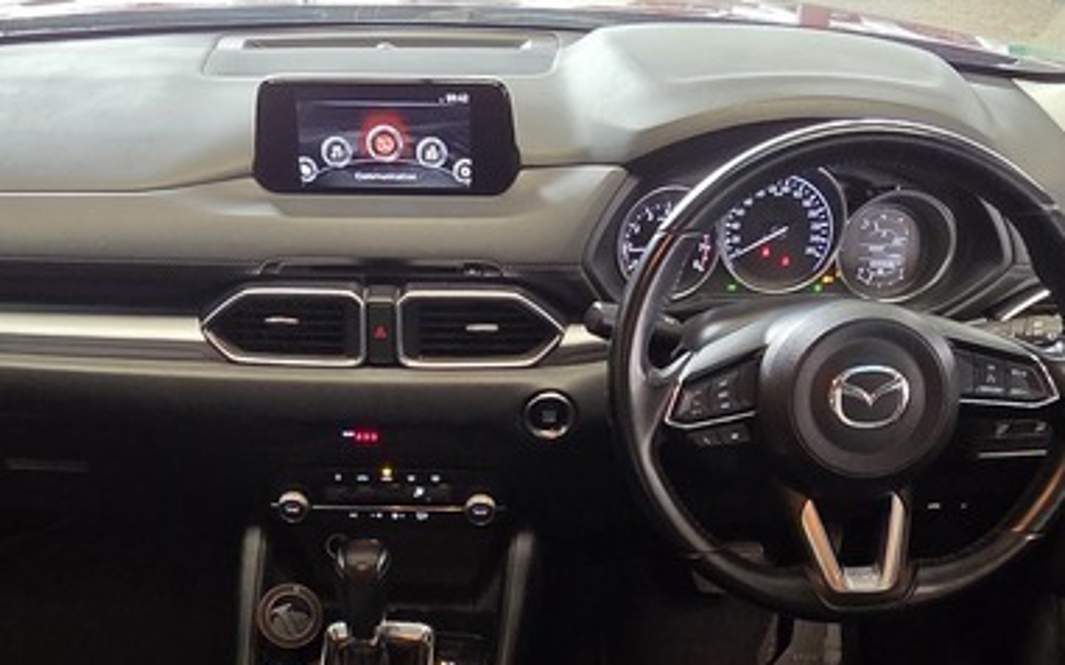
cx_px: 492
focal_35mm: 37
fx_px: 1074
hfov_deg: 52.7
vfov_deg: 33.7
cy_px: 500
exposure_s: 1/65.3
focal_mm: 2.2
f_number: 2.2
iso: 250
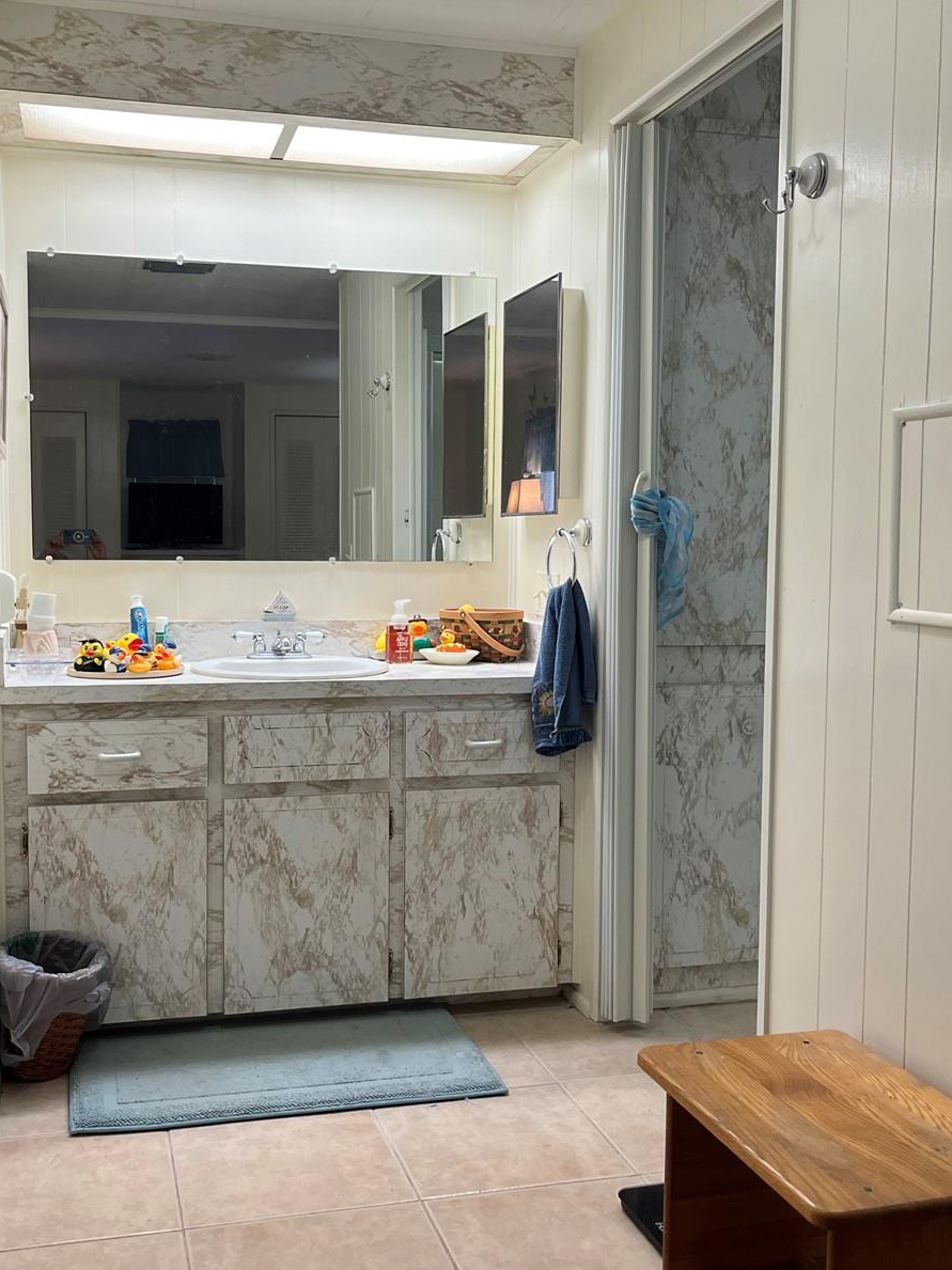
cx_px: 388
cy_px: 639
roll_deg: -0.2
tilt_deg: -6.4
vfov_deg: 52.6
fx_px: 1284
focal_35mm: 35
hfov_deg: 40.5
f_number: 1.6
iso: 125
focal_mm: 5.1
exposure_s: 1/120
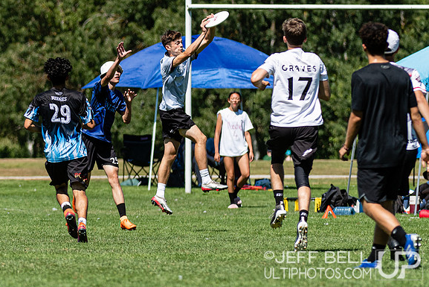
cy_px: 96
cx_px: 103
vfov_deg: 2.3
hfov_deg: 3.4
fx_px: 7247
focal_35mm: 608
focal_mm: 200
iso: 200
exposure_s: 1/3200
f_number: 4
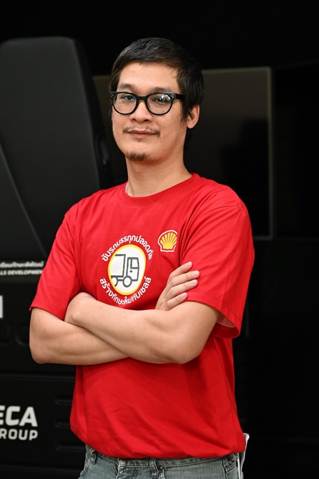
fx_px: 865
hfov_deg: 20.9
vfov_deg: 31.0
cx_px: 160
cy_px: 240
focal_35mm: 65
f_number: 4
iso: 5000
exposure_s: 1/125
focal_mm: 65
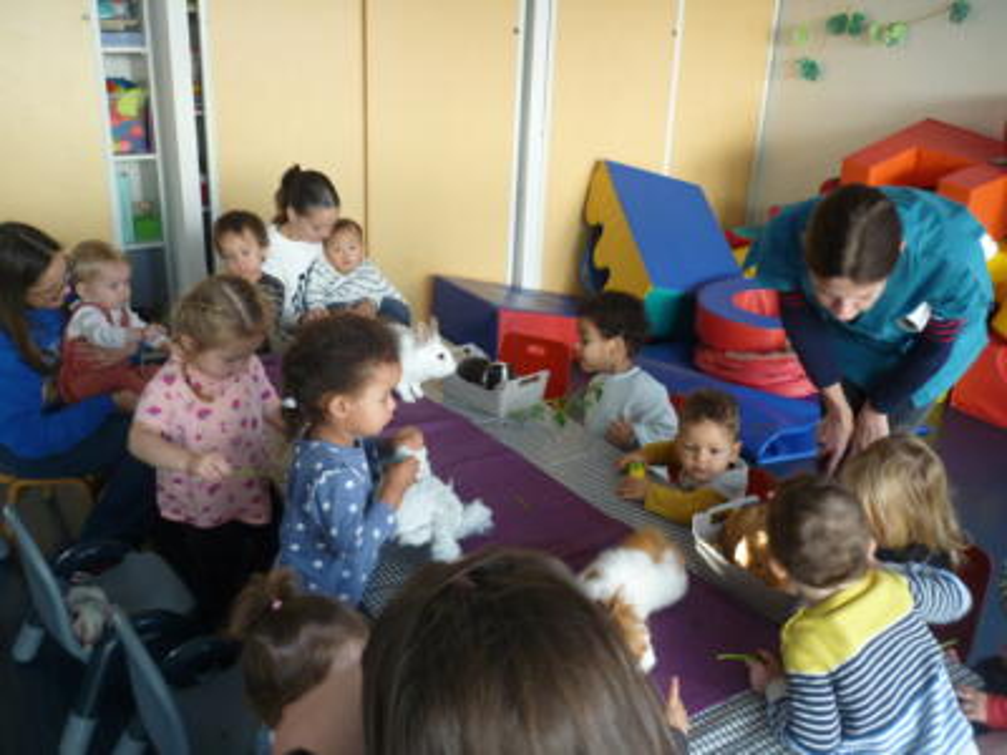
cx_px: 504
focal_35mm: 31
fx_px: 902
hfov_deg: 58.4
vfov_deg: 45.4
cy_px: 378
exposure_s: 1/30
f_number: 2.8
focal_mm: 5.5
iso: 160
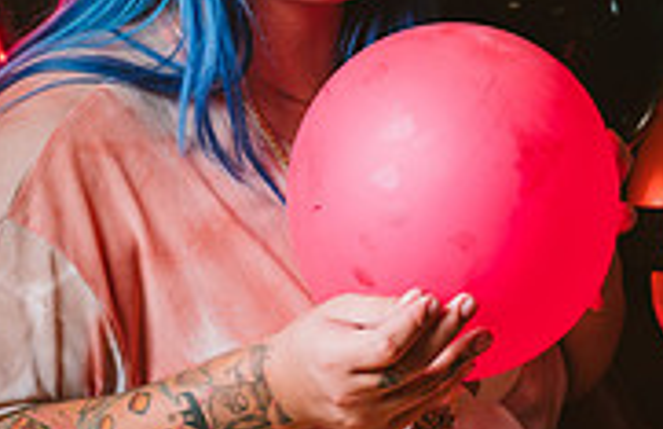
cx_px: 747
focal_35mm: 141
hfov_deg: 14.3
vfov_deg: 9.5
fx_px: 2573
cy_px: 288
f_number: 4.5
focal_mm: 52.7
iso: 100
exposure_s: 1/125
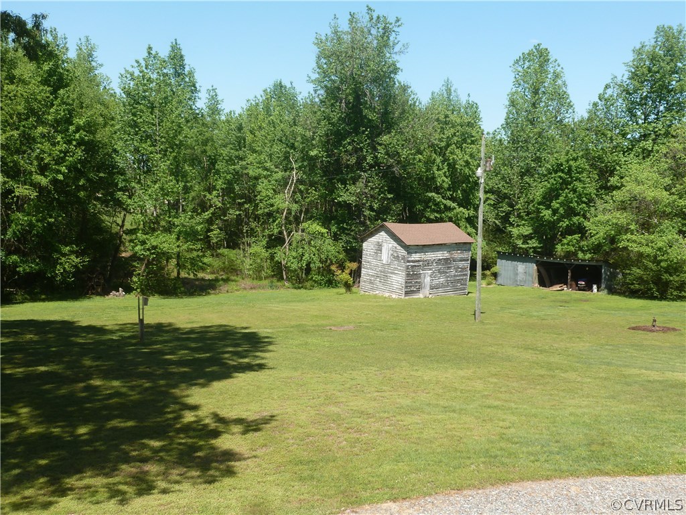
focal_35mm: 33
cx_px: 343
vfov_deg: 42.9
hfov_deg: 55.4
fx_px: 654
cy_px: 258
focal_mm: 5.9
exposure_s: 1/400
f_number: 4
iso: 100
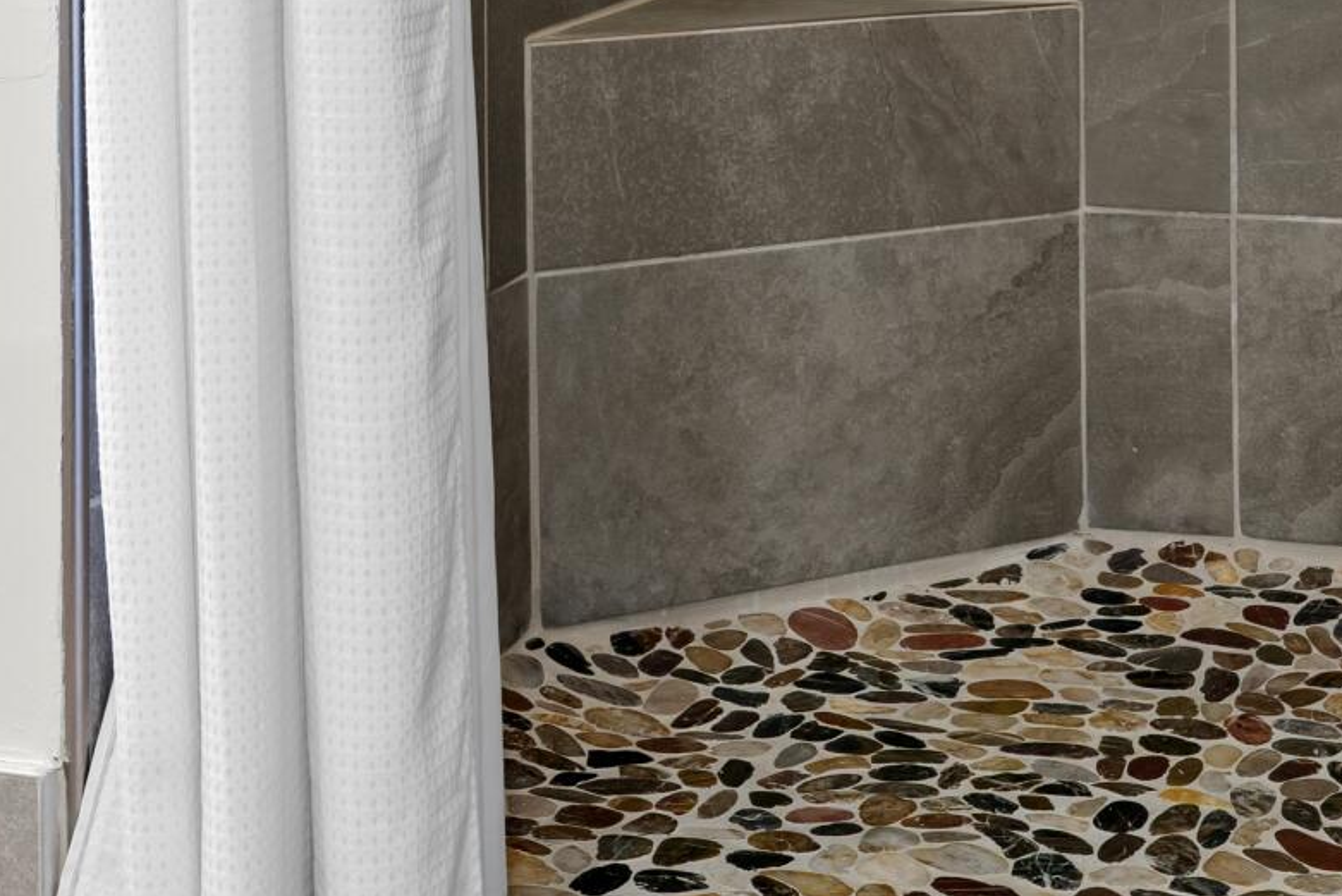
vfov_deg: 17.5
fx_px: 2722
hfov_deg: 27.6
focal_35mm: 73
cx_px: 796
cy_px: -270
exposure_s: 1.3
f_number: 9
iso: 320
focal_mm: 19
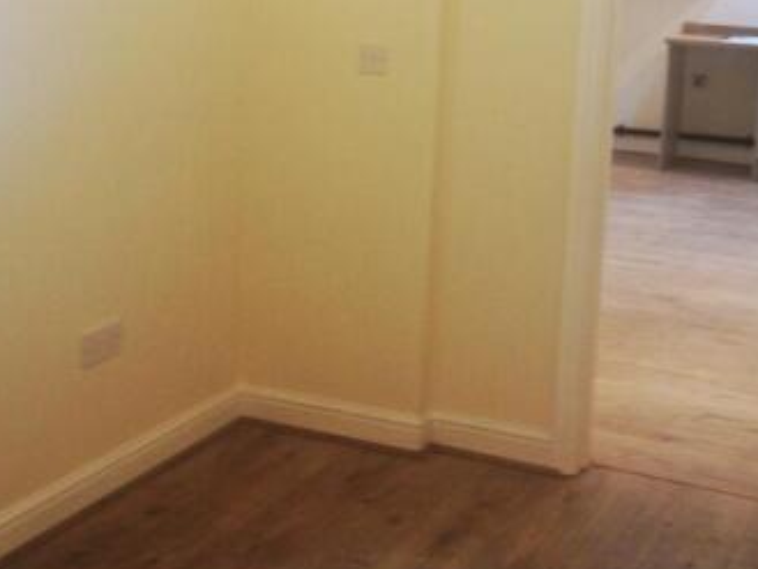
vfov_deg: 23.3
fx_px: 1358
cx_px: 460
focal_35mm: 62
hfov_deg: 31.1
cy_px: 112
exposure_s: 1/20
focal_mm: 4.28
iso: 64
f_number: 2.4
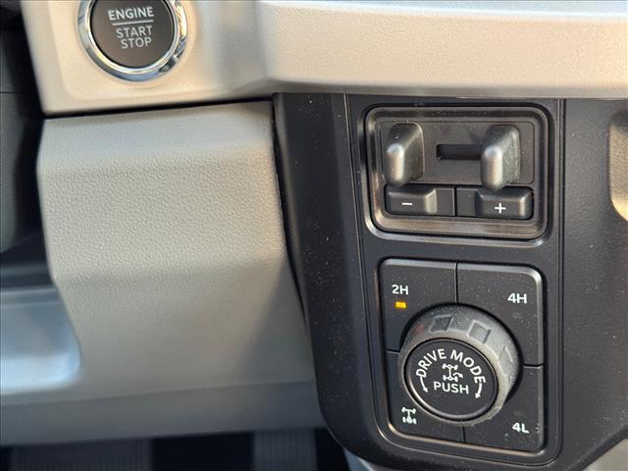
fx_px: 871
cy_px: 236
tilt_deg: -30.5
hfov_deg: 39.7
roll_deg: +9.2
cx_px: 314
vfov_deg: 30.3
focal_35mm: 48
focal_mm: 6.76
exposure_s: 1/60
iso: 250
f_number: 1.78
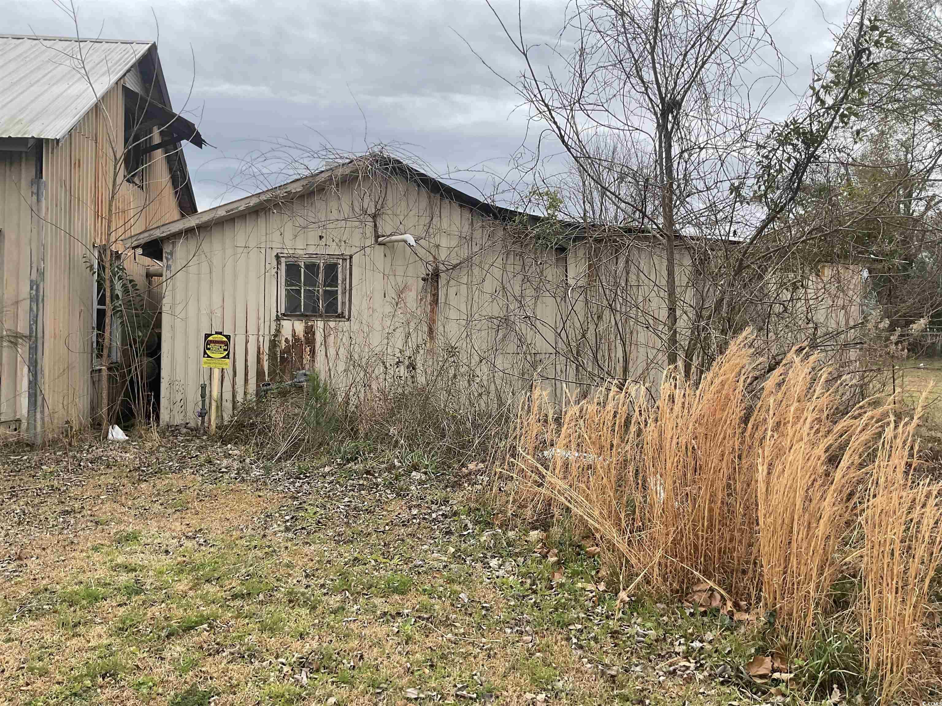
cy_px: 353
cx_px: 471
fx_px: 789
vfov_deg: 48.2
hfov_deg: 61.7
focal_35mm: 29
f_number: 1.8
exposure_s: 1/1250
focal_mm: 3
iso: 16
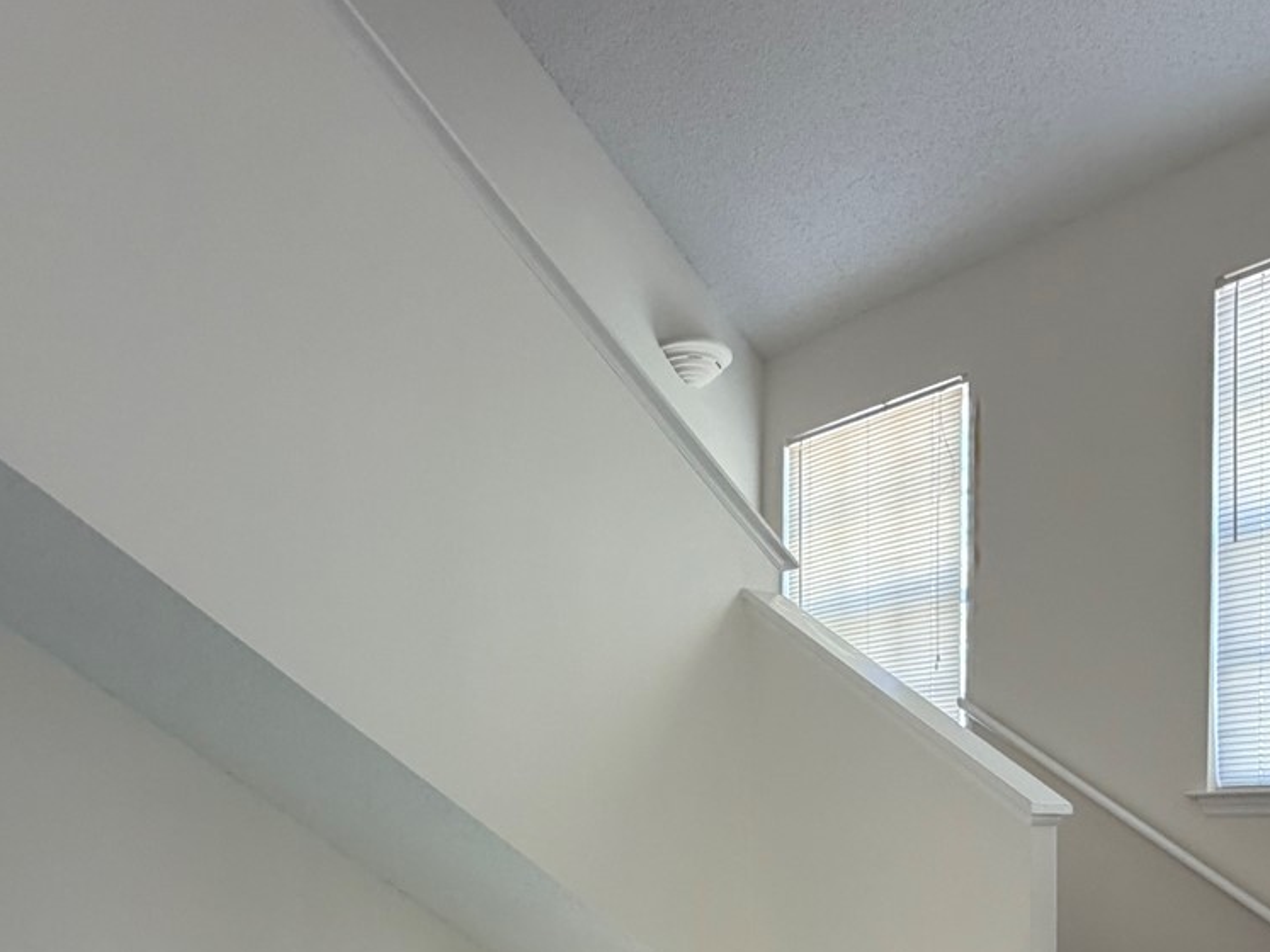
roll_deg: +0.1
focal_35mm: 30
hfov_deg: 59.5
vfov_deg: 42.7
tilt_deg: -0.9
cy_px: 867
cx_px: 758
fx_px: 1100
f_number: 2.2
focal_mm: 2.22
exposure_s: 1/121
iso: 250
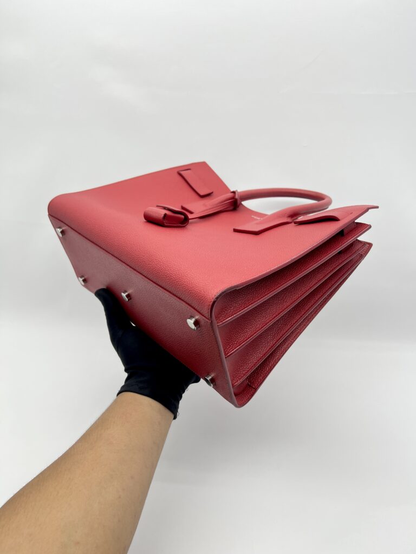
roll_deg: -0.5
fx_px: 417
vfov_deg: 67.3
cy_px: 277
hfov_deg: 53.1
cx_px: 208
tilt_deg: -25.0
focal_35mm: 26
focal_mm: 5.7
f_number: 1.5
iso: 32
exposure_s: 1/100
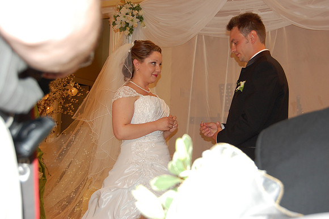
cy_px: 110
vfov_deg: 28.0
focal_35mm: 48
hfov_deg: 41.1
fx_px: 438
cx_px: 164
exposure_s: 1/60
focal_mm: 32
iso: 400
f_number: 4.5
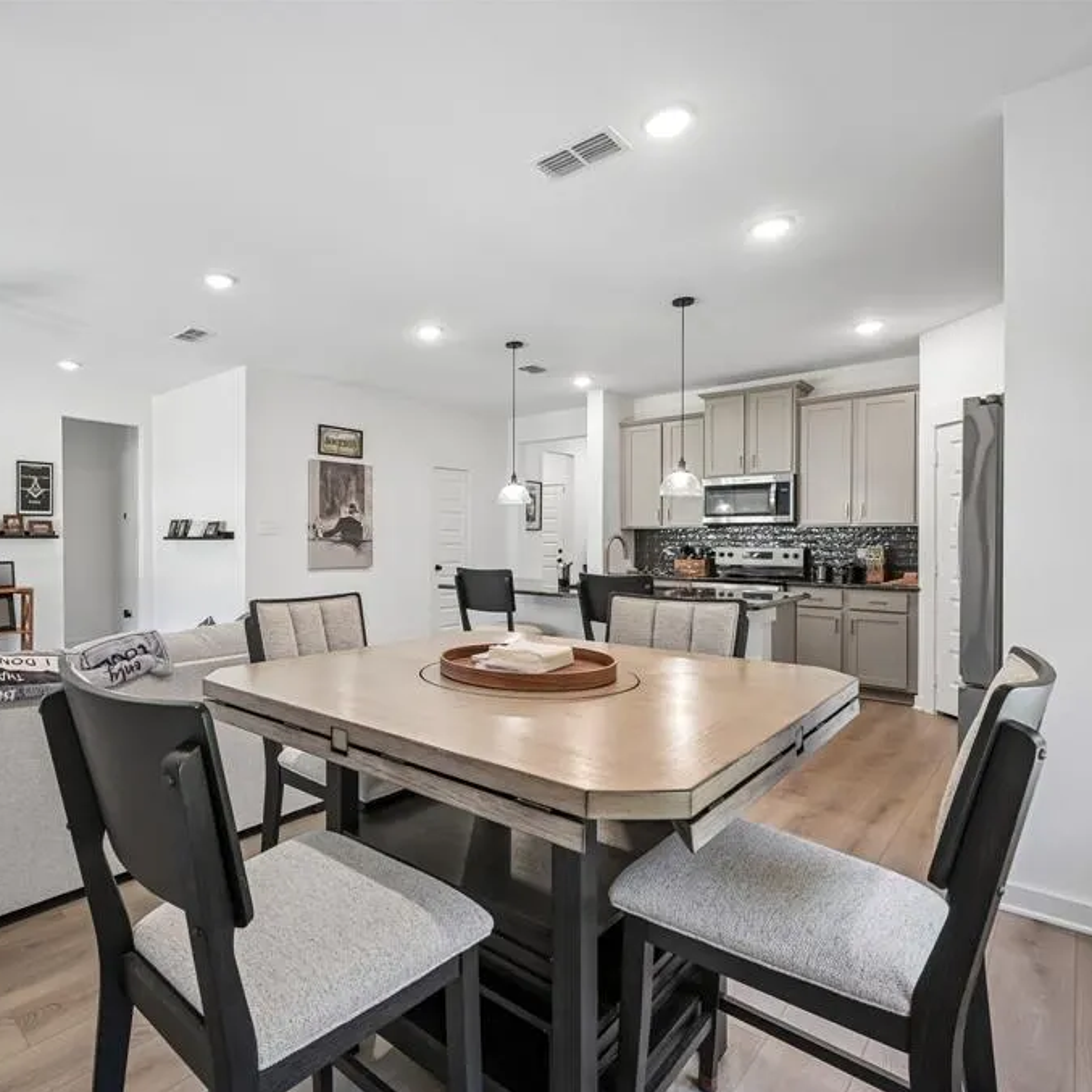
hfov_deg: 79.1
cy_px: 547
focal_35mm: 18
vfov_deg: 80.7
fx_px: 642
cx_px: 402
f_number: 9
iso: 250
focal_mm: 14
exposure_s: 1/6
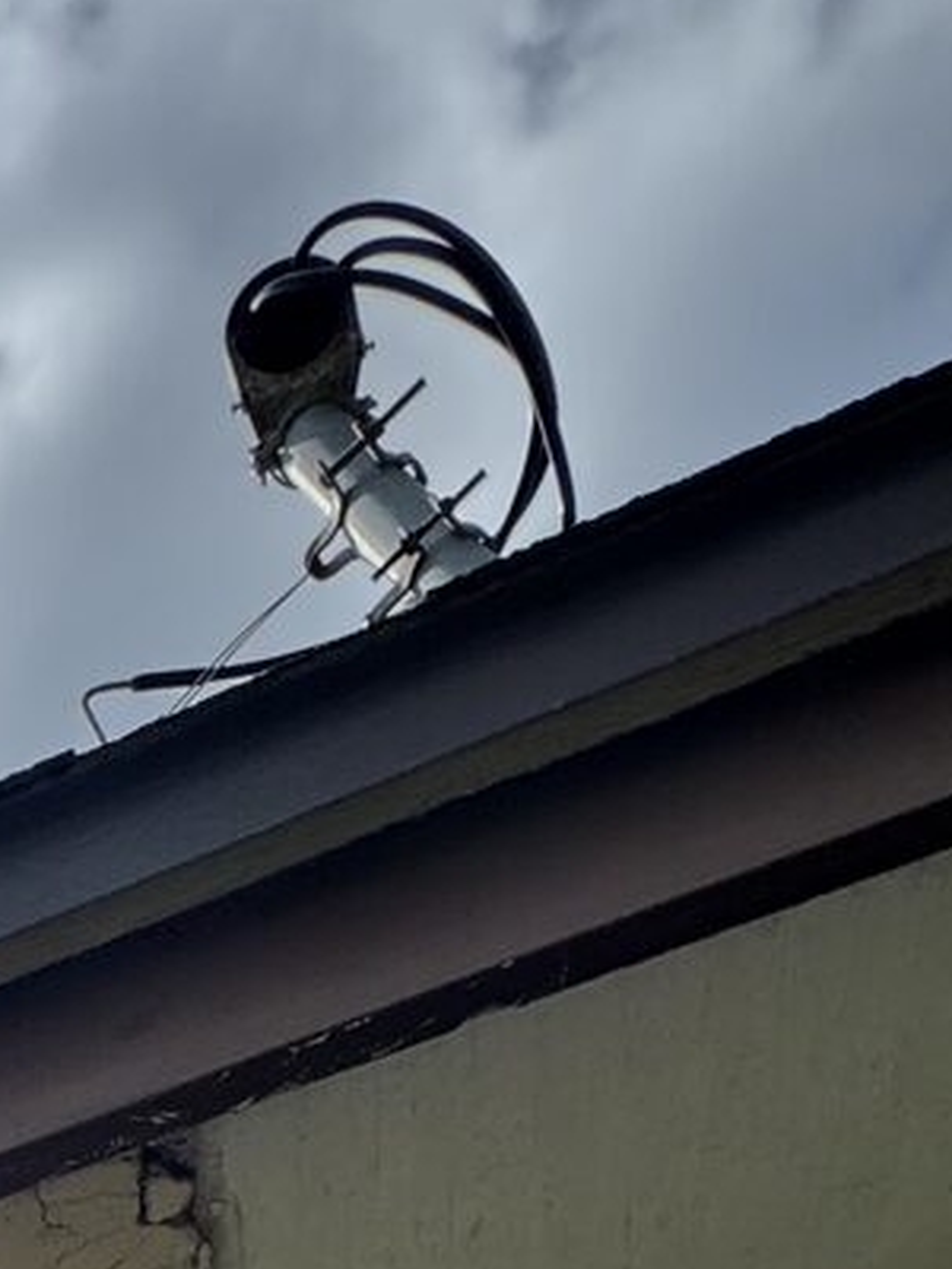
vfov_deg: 23.5
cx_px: -676
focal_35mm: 56
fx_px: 2053
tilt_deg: +39.6
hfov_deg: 20.2
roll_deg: +2.8
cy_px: 2110
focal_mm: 2.22
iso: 40
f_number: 2.2
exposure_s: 1/1709
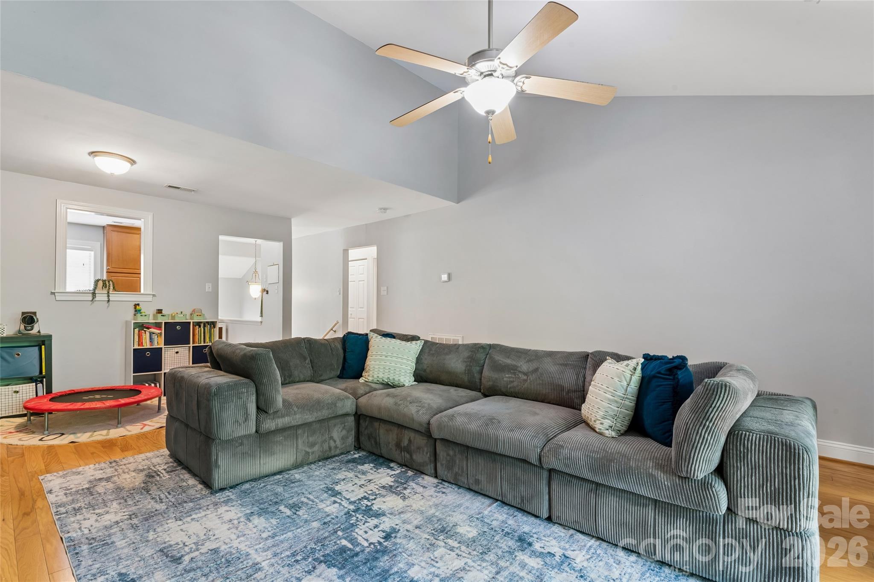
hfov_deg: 95.0
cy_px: 291
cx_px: 437
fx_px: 401
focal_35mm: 16
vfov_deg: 72.0
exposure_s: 5
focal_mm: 16.5
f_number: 13
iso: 100
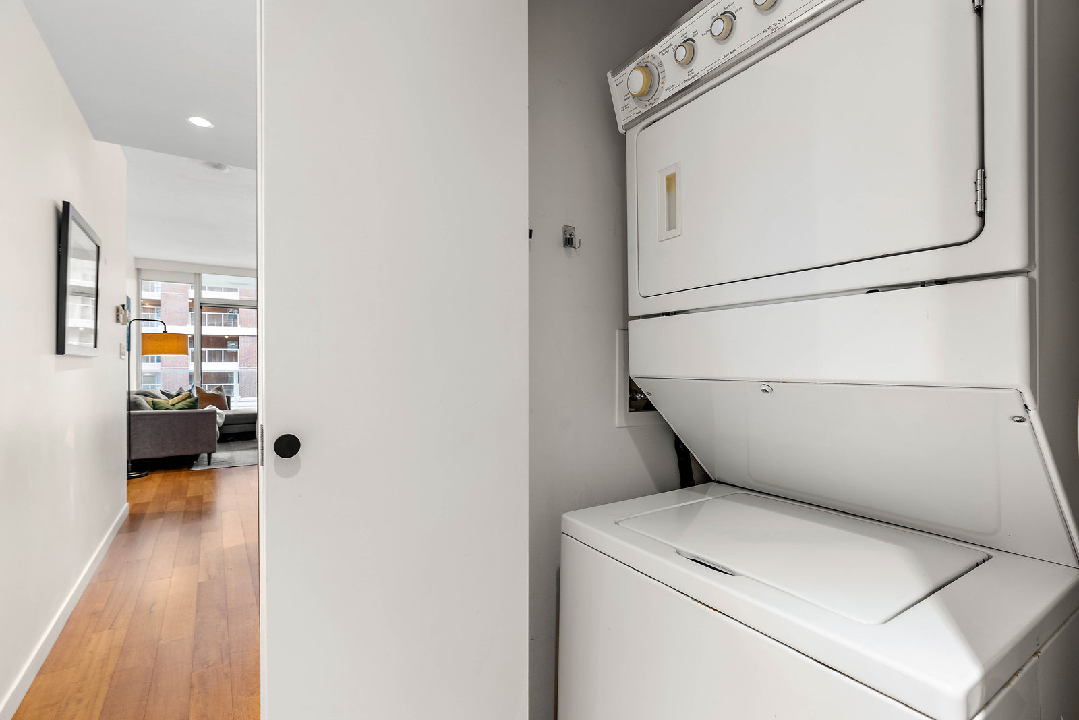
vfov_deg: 73.8
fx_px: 480
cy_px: 360
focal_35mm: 16
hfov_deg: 96.7
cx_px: 540
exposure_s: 1.6
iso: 400
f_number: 7.1
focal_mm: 16
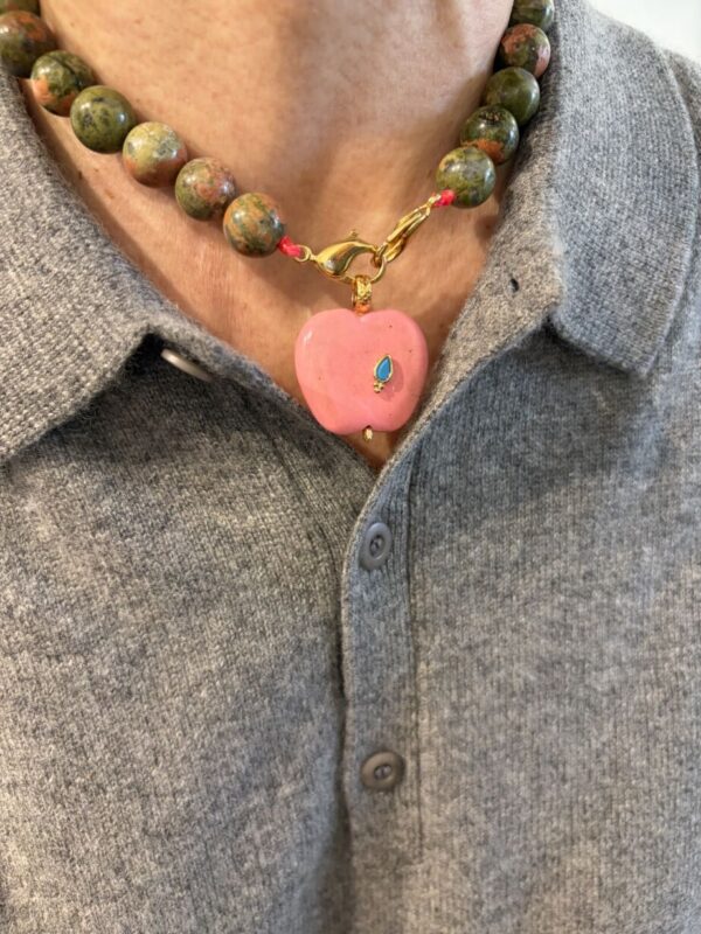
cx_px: 350
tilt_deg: -4.8
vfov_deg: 67.3
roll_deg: -0.5
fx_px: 702
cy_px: 467
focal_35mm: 26
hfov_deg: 53.1
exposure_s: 1/50
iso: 250
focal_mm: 5.96
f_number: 1.6
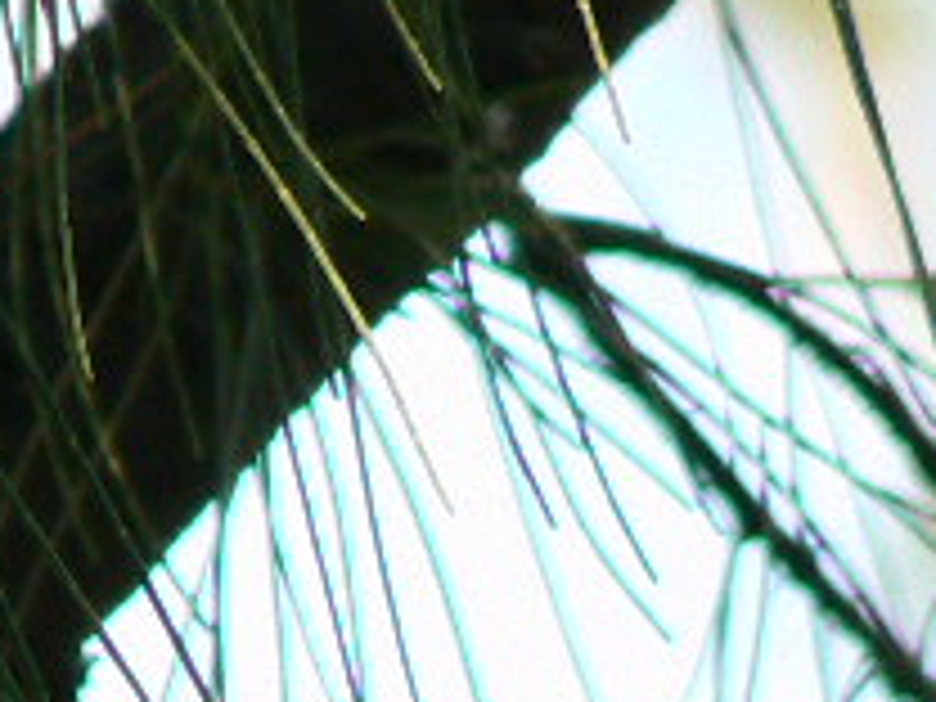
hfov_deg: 1.1
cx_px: -346
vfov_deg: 0.8
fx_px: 49374
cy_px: 158
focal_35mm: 1826
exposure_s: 1/100
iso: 80
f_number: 5
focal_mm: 72
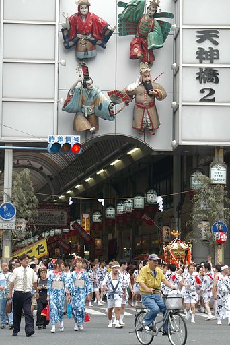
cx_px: 115
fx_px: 904
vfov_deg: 21.6
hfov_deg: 14.5
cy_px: 172
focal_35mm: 94
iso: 400
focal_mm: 63
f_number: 6.7
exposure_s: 1/180
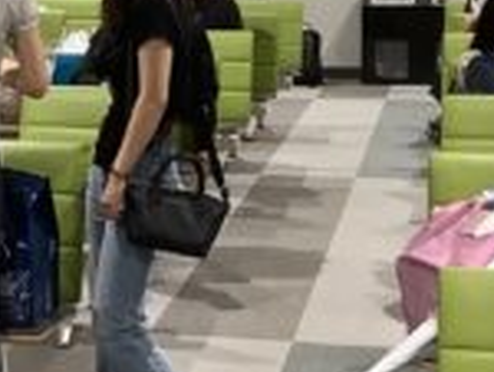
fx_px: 1772
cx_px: -53
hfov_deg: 15.4
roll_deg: +1.3
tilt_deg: -7.4
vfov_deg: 12.0
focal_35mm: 124
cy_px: 112
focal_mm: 3.3
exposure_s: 1/60
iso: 125
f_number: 2.4
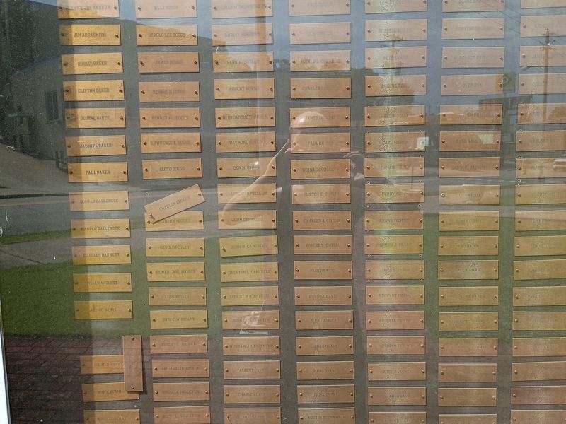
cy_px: 212
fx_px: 474
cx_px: 283
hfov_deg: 61.7
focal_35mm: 29
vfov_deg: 48.2
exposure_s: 1/443
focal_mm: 4.27
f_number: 1.8
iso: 100
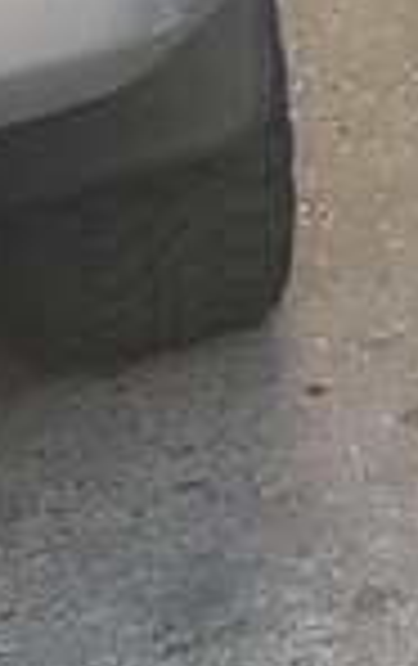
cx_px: 1384
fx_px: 2397
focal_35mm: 132
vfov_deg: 14.9
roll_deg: +1.1
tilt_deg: -11.5
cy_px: -277
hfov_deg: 8.1
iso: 20
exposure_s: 1/210
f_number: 1.8
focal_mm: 3.99
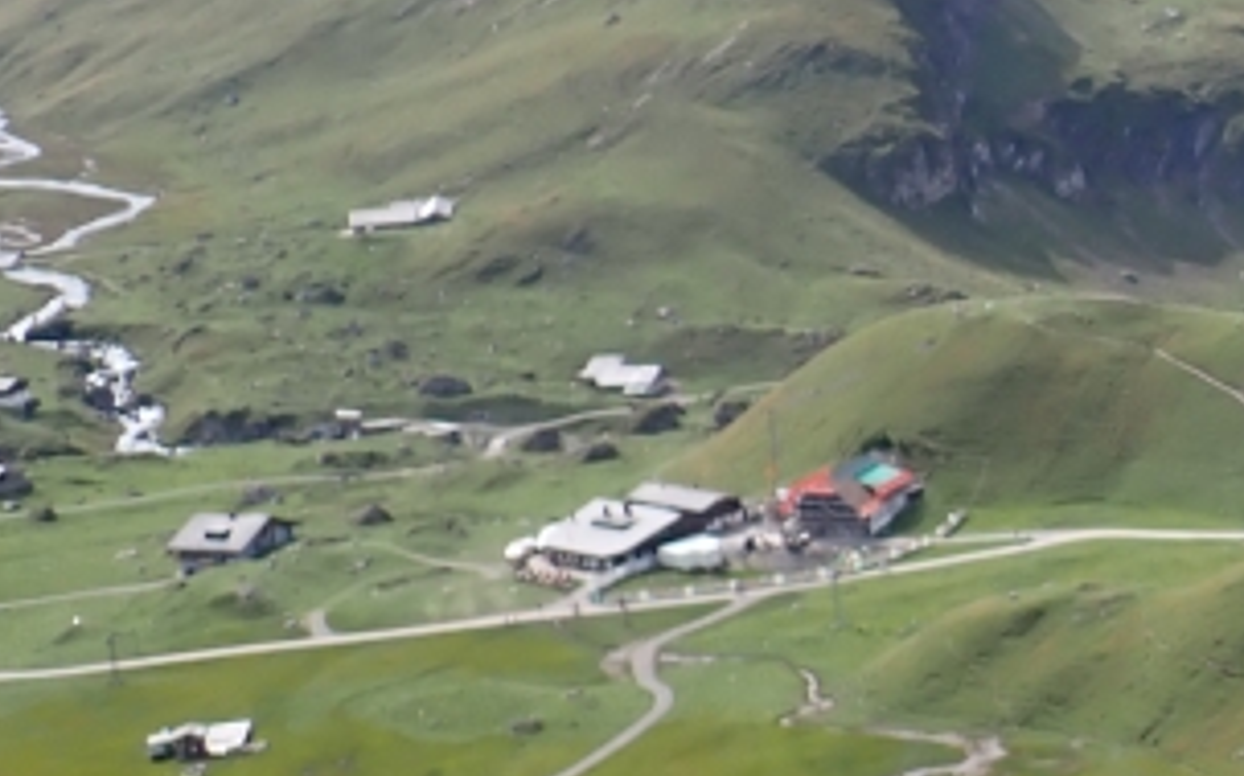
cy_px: 320
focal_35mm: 98
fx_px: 3321
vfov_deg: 13.3
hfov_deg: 18.3
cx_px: 1987
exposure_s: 1/800
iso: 100
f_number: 3.2
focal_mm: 5.05
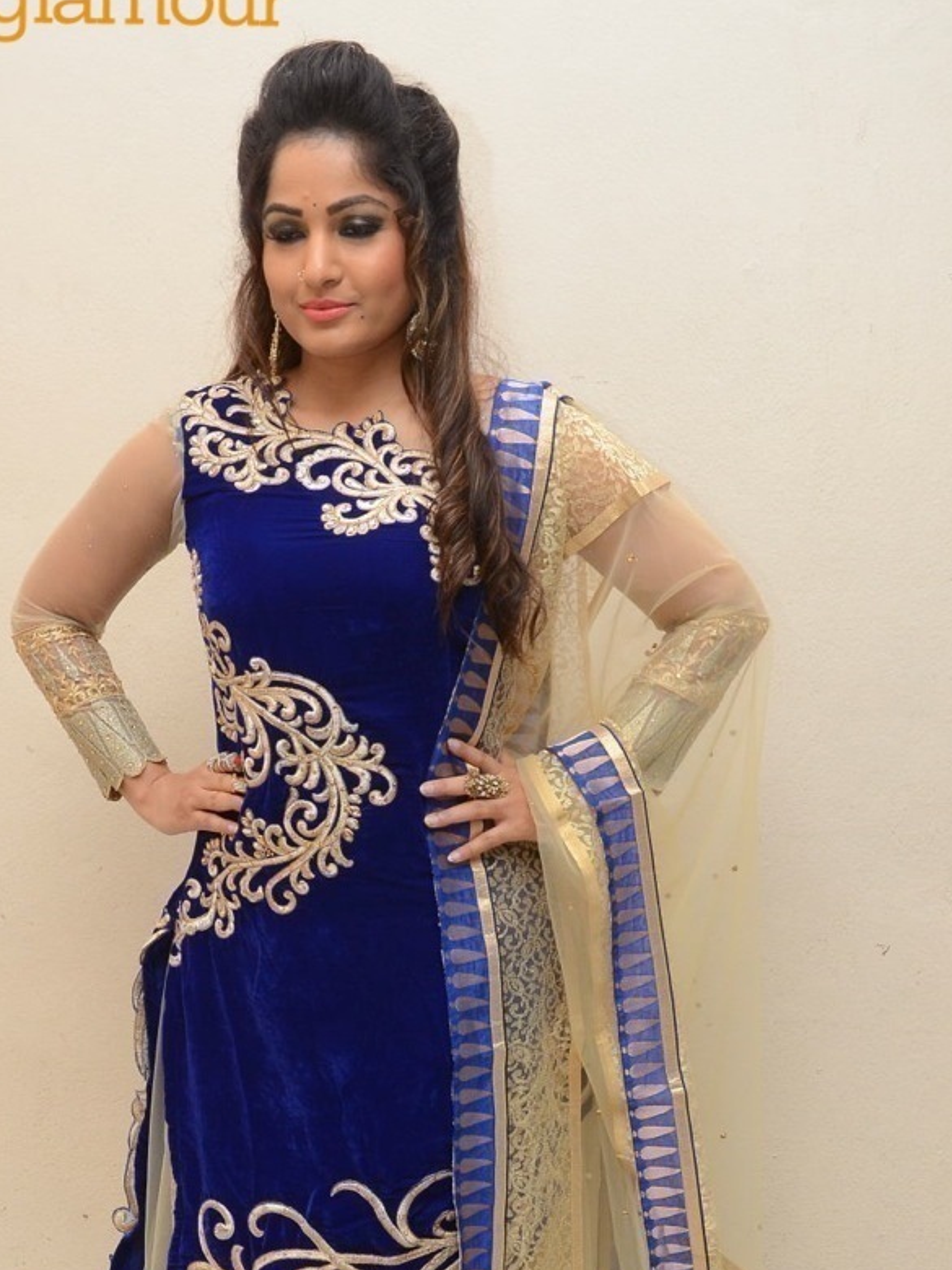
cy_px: 922
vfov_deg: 32.7
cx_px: 378
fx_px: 2127
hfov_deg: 25.2
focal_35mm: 58
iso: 1000
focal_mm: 26
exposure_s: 1/100
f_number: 6.3
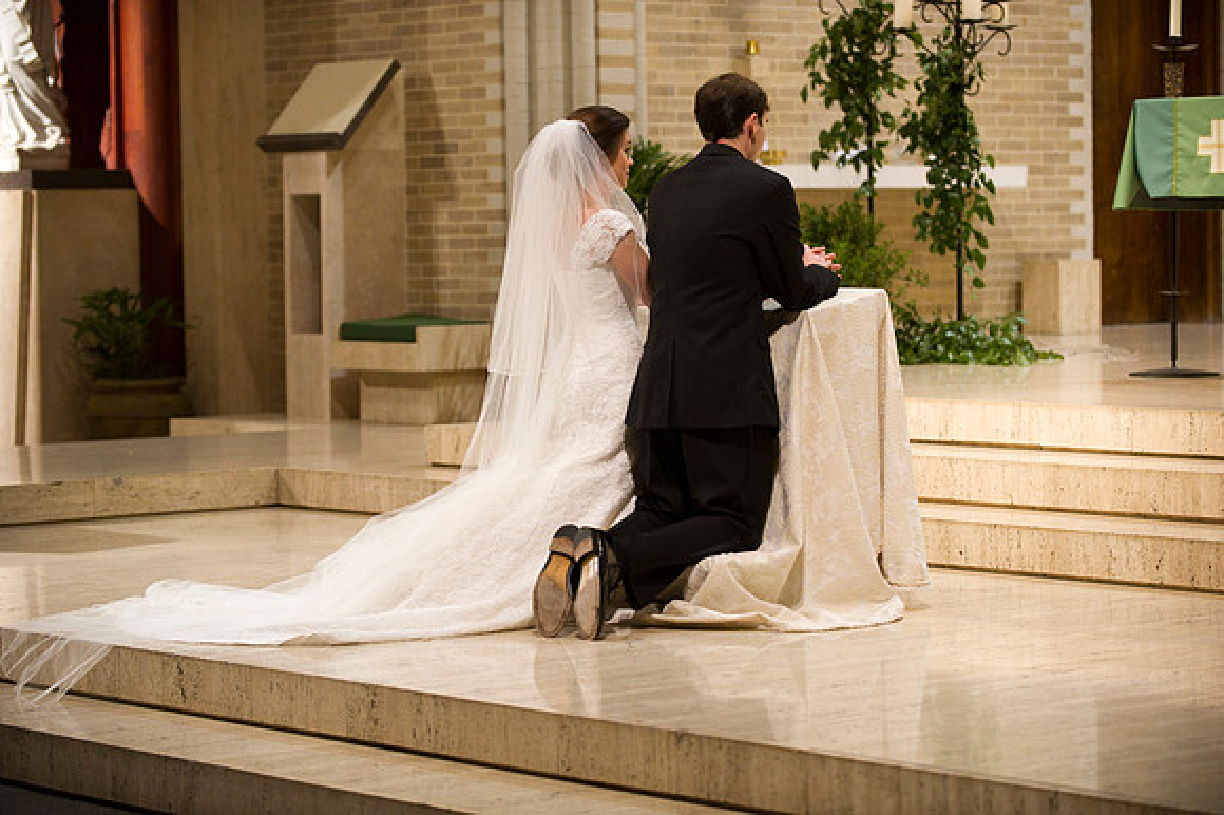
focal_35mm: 105
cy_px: 408
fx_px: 3568
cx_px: 612
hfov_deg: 19.5
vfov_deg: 13.0
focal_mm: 105
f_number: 2.8
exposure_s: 1/80
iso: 1600
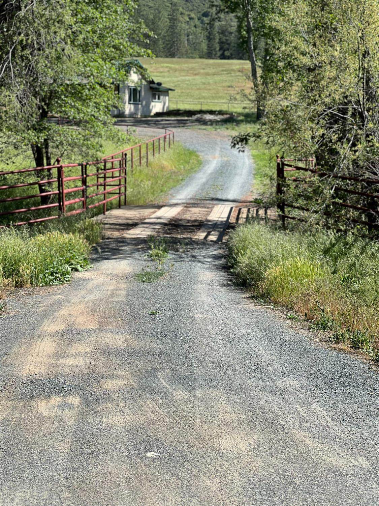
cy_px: 253
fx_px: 1124
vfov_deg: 25.3
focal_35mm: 77
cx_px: 190
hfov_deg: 19.1
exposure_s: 1/471
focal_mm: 9
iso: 32
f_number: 2.8
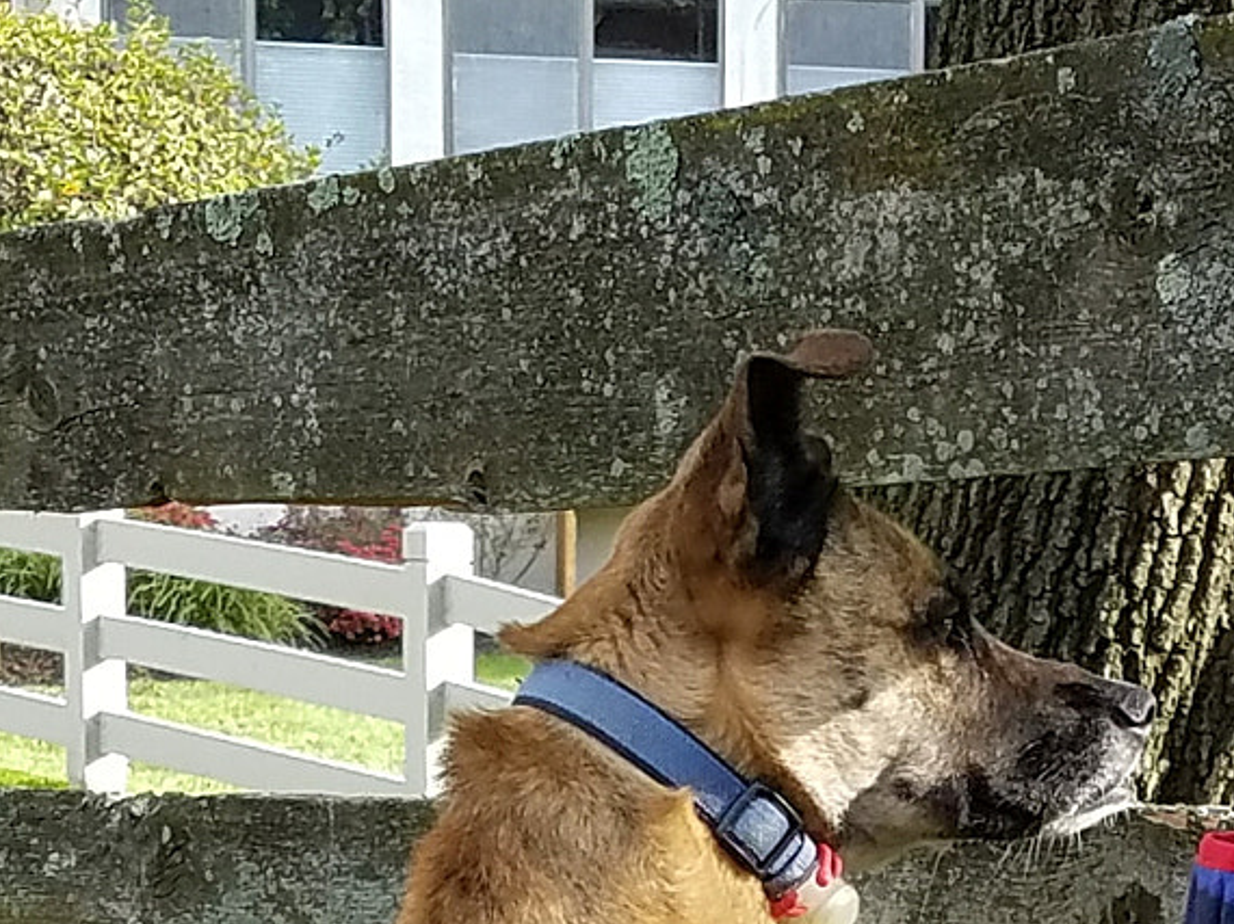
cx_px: 1030
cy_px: 1173
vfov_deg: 18.8
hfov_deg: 26.1
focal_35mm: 73
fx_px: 2601
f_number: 1.7
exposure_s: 1/282
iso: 50
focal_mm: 4.2
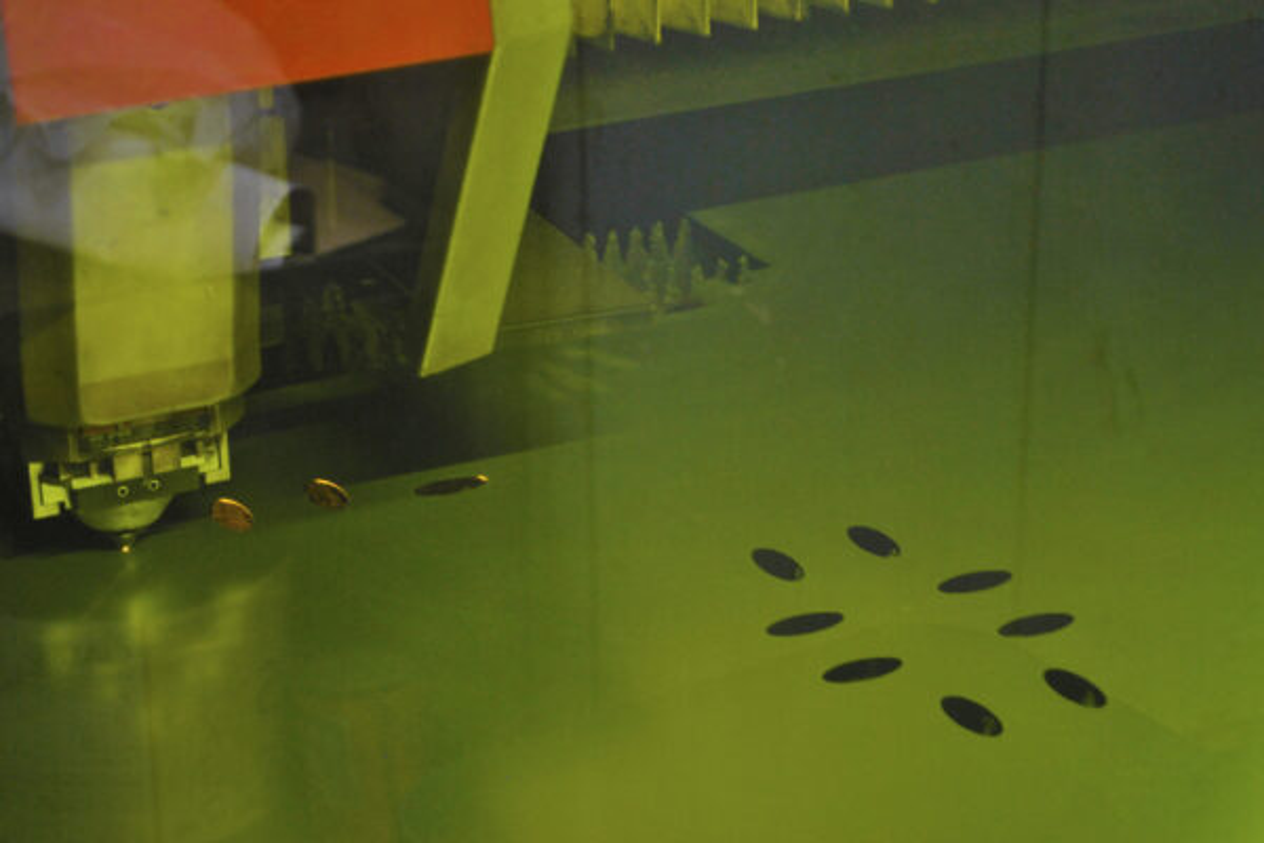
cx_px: 632
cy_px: 422
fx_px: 2896
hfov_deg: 24.6
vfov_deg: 16.6
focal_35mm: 82
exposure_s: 1/10
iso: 800
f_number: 5.6
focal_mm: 55
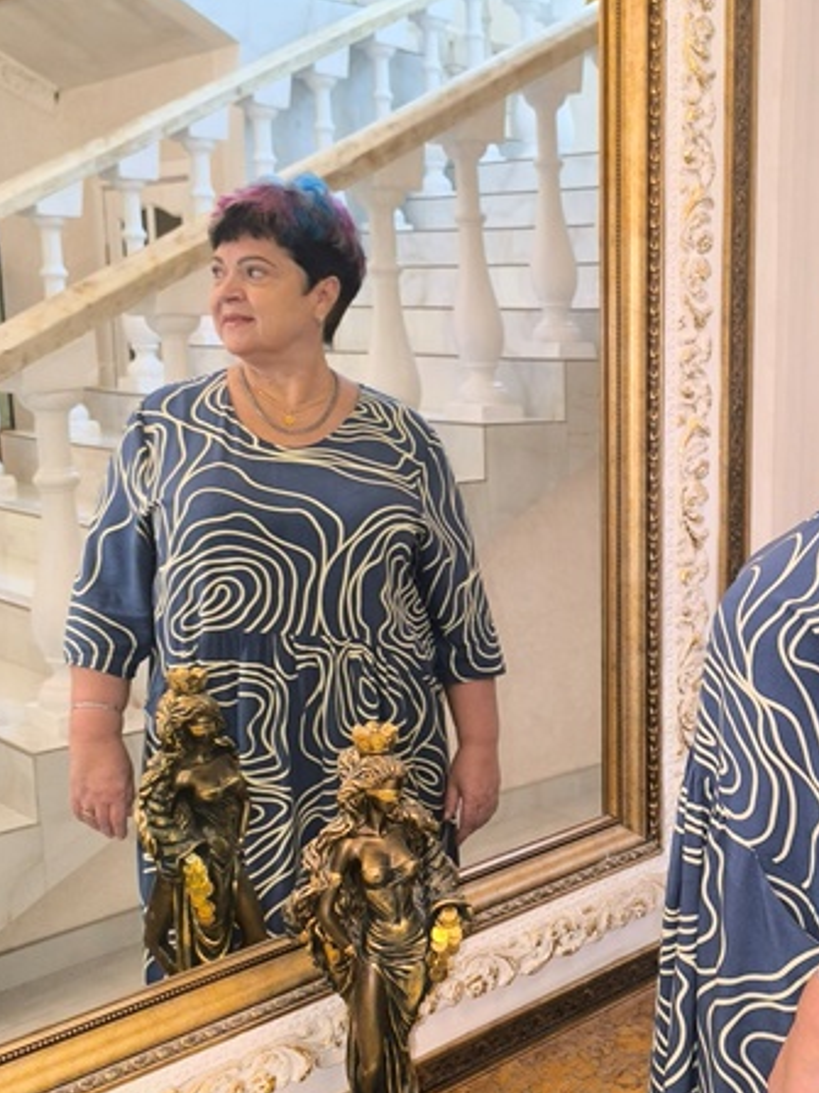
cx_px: 616
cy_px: 589
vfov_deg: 44.8
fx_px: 1326
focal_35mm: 42
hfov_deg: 33.6
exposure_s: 1/100
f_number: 1.65
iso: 1600
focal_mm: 6.14
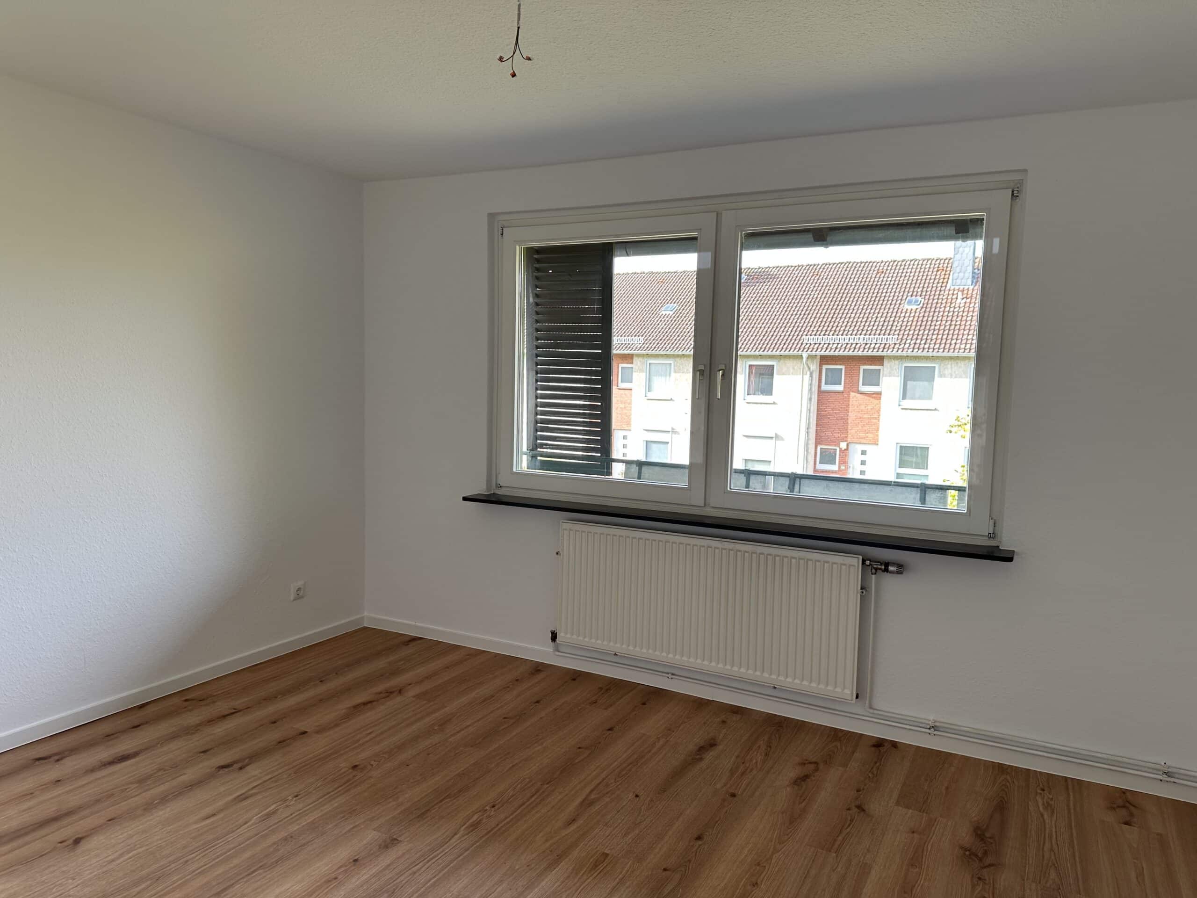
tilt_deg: -5.3
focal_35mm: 24
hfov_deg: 71.6
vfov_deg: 56.8
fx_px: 830
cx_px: 598
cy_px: 449
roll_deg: -1.3
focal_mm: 6.86
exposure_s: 1/144
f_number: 1.78
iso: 100
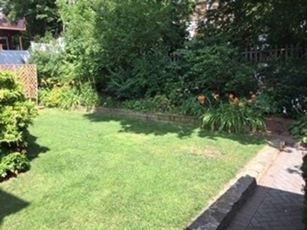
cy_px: 115
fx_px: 257
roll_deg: +0.9
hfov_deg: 61.7
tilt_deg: -8.9
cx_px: 154
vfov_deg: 48.2
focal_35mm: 29
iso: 32
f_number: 2.2
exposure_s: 1/439
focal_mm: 4.15
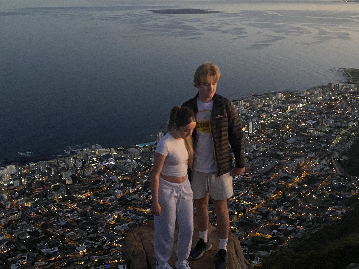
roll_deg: +0.0
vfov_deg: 33.6
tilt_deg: -17.5
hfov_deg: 43.8
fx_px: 446
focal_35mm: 43
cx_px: 193
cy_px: 126
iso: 500
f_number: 1.8
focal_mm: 4.25
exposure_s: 1/44
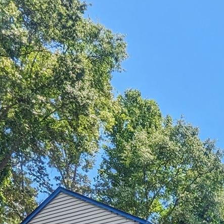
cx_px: 289
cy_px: 368
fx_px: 388
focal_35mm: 53
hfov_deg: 27.2
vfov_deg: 23.1
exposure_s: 1/959
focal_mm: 1.95
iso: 45
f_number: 2.2
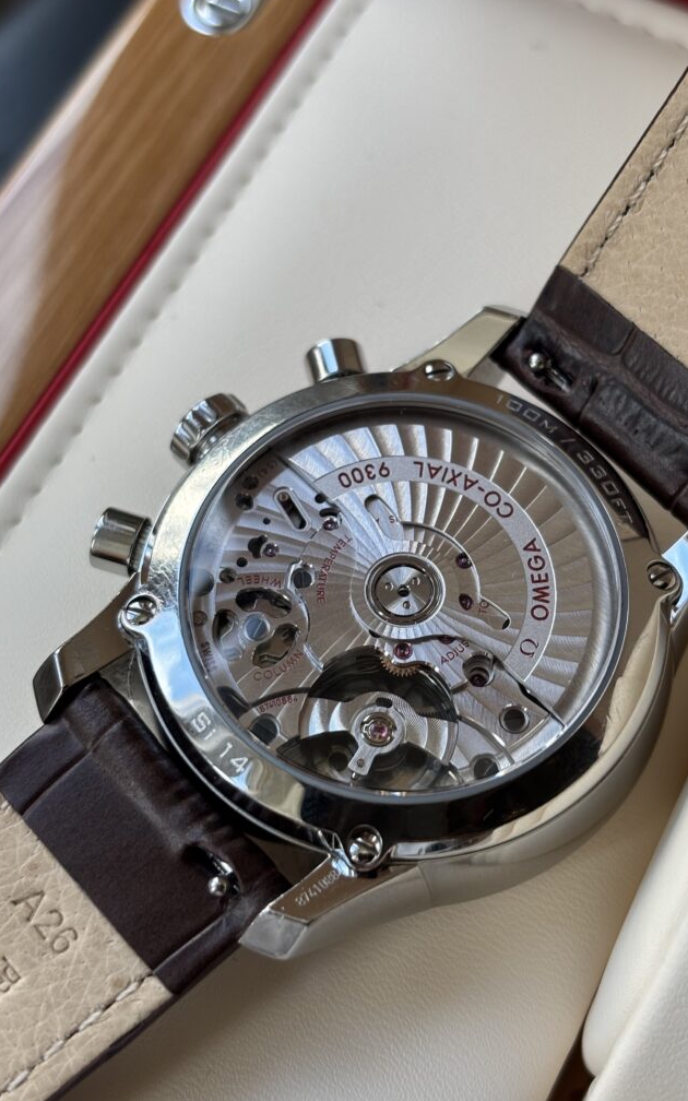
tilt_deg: -63.9
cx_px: 398
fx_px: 1680
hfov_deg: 23.1
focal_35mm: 56
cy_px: 548
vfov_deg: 36.3
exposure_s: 1/121
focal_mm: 5.96
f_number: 1.6
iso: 32
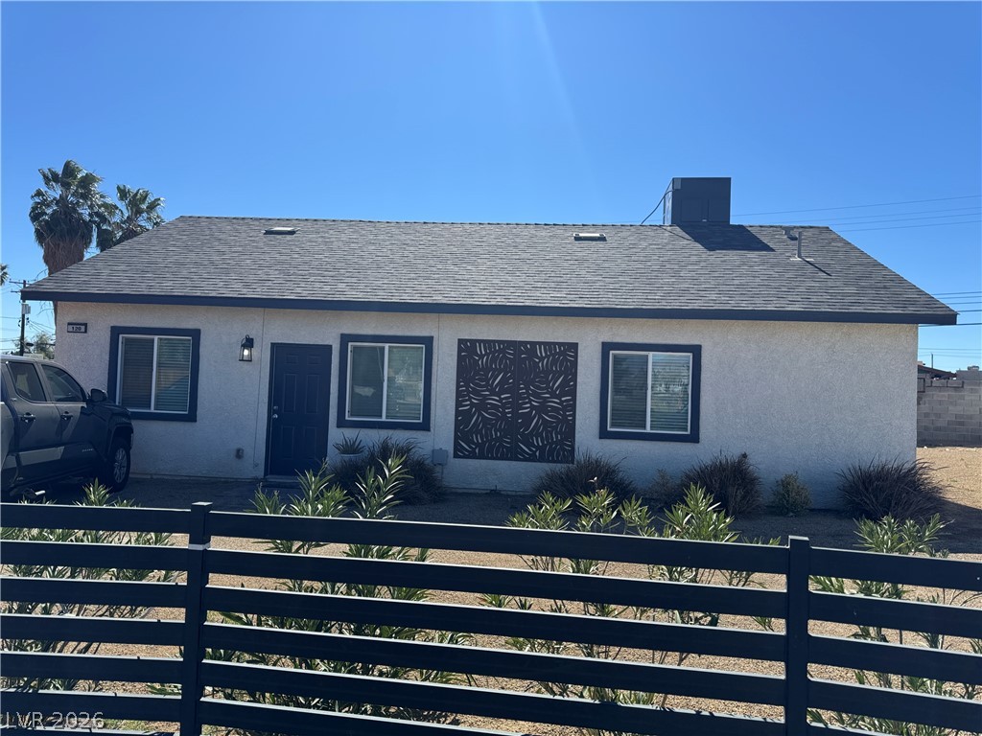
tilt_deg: +1.3
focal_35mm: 24
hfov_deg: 71.6
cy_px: 368
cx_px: 491
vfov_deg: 56.8
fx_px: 681
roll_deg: -2.4
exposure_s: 1/4310
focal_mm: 6.76
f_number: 1.78
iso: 80
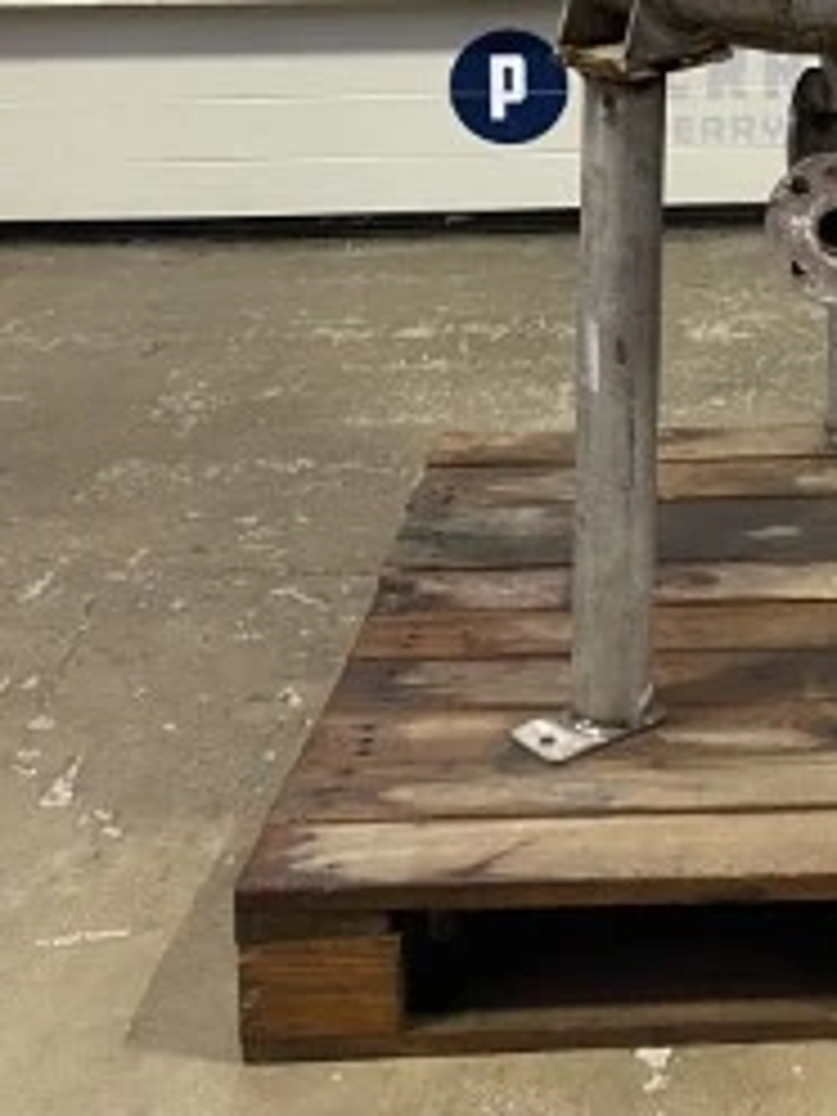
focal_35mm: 67
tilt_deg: -5.0
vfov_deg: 26.4
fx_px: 2160
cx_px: 954
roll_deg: +1.4
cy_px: -144
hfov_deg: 20.7
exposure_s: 1/60
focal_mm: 4.25
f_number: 1.8
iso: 250
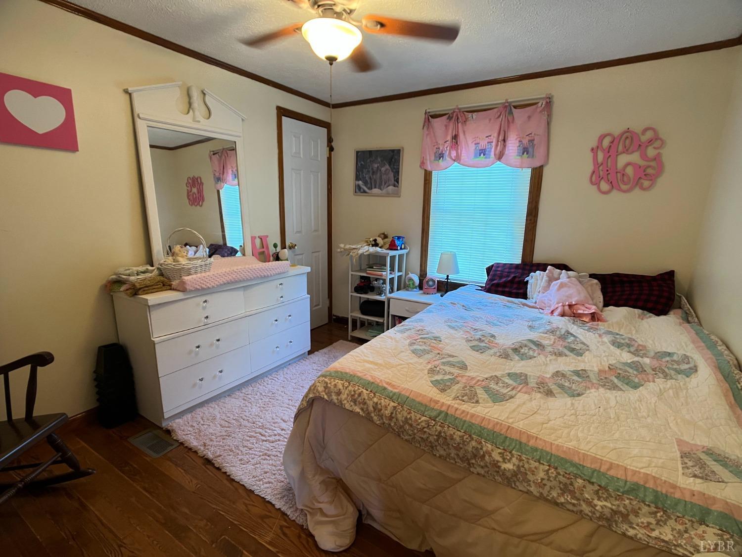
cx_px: 371
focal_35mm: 26
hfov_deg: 67.3
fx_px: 557
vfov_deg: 53.1
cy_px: 278
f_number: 1.5
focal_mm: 5.7
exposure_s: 1/60
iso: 250
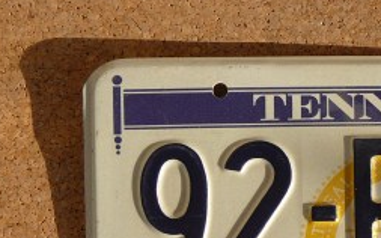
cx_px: 381
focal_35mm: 88
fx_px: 914
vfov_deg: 14.6
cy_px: 224
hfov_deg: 22.6
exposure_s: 1/500
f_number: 3.1
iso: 80
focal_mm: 6.1
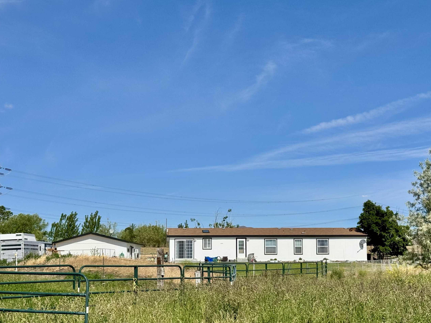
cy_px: 192
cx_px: 253
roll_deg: +0.4
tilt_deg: +6.4
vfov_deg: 25.2
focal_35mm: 58
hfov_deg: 33.1
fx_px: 722
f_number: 1.78
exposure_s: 1/7937
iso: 64
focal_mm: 6.76
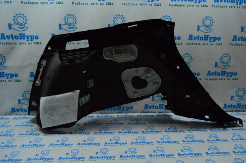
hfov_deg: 67.4
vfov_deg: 47.8
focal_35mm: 27
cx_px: 123
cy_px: 82
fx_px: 184
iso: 6400
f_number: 6.3
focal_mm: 18
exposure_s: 1/1000
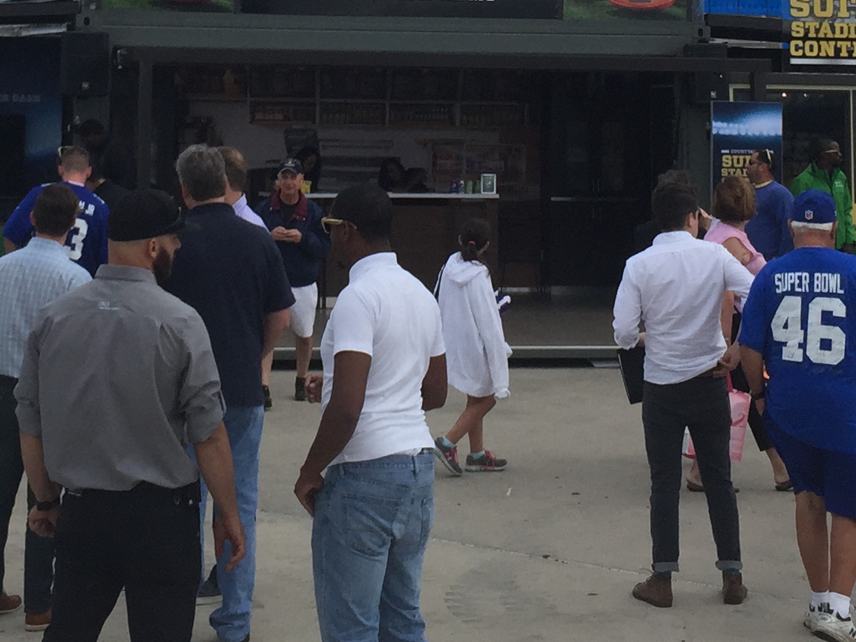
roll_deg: -2.8
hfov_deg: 23.8
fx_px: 2028
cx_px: 374
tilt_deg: +4.0
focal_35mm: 82
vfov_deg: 17.3
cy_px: -93
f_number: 2.2
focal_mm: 4.15
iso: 32
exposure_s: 1/1980
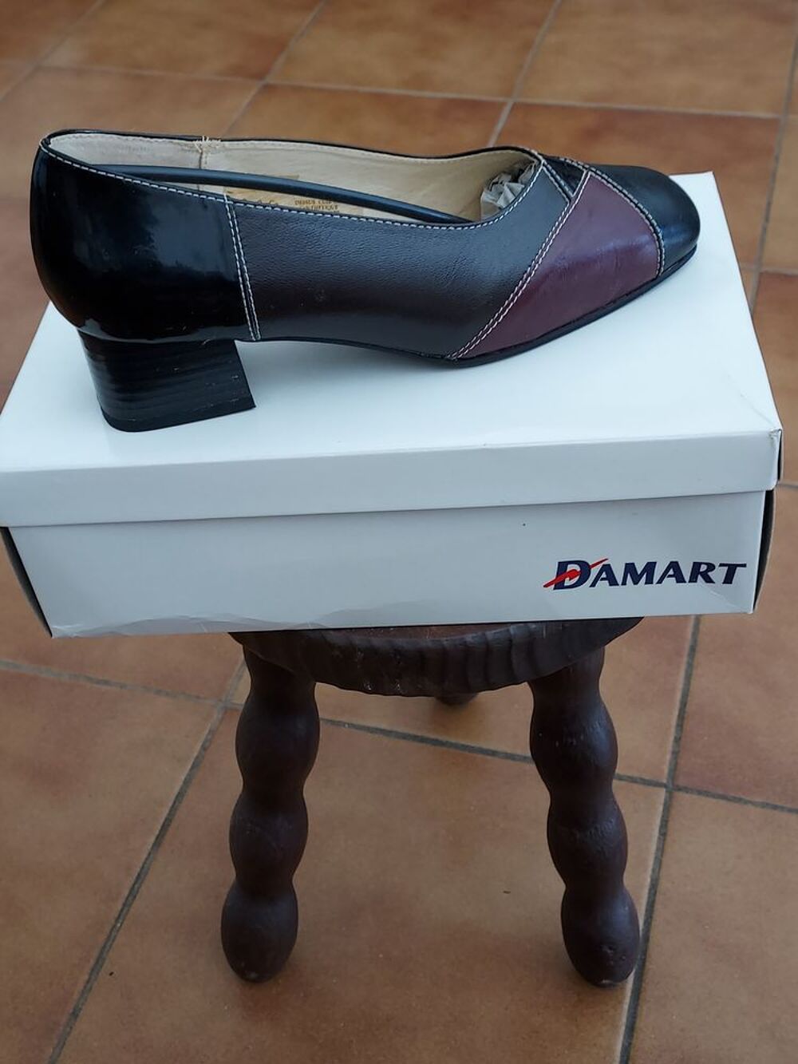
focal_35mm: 24
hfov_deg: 56.8
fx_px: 738
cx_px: 399
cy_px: 532
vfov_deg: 71.6
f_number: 1.8
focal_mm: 4.6
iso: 200
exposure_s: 1/50
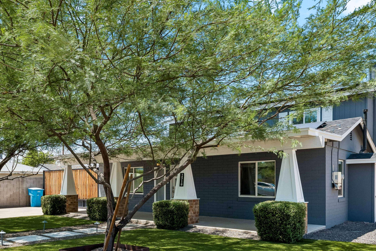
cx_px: 134
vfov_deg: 41.4
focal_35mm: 31
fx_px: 324
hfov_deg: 59.3
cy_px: 181
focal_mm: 17
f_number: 8
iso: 400
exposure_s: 1/500
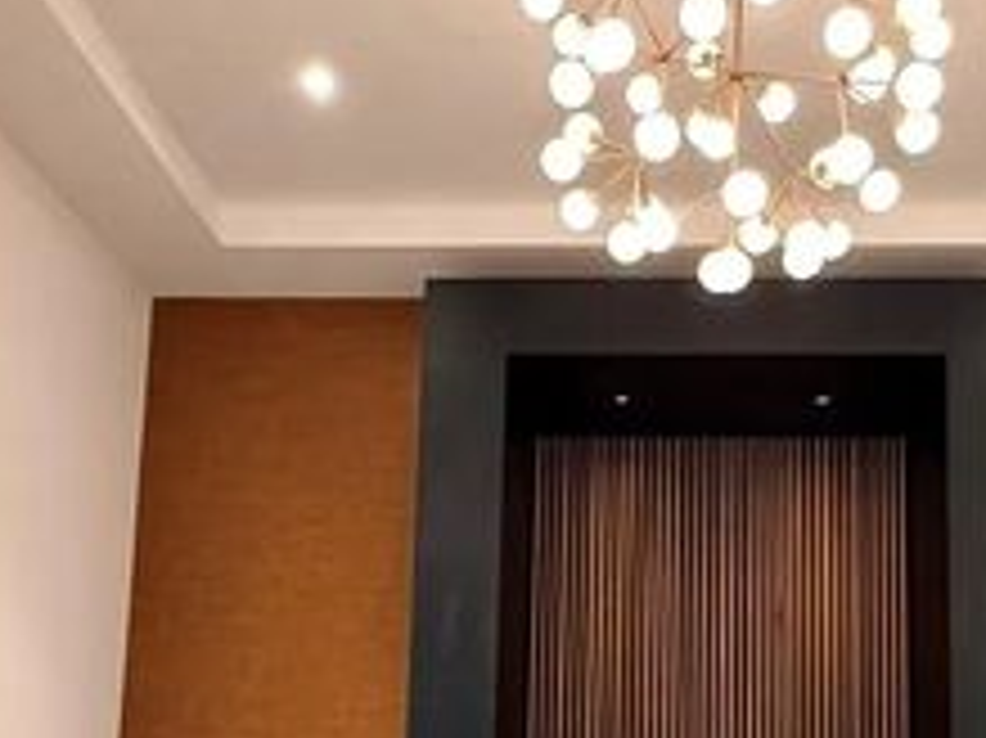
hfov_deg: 44.4
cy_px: 756
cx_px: 729
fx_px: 1167
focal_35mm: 41
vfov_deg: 32.1
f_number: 2.2
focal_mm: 2.22
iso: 800
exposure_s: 1/60
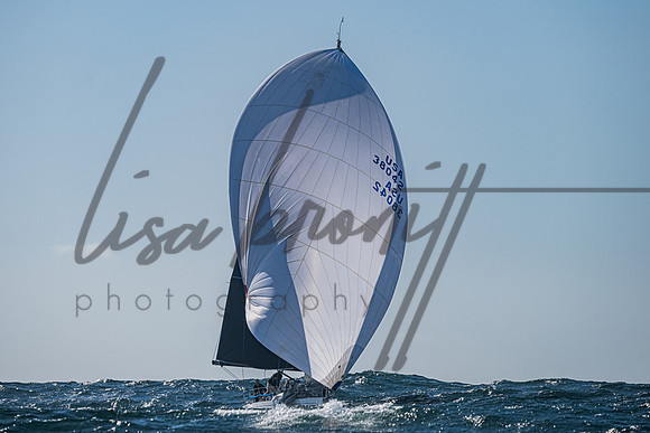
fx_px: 6179
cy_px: 167
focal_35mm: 342
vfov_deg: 4.0
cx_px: 301
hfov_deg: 6.0
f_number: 6.3
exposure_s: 1/6400
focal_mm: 260
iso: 320
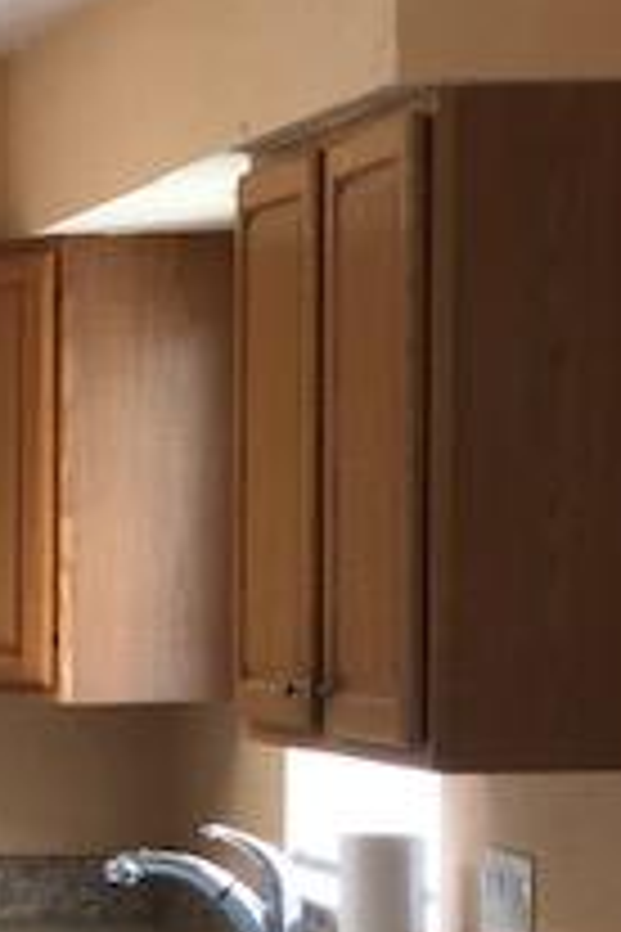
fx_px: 4321
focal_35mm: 167
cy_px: 914
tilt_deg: -4.3
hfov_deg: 7.8
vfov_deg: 12.2
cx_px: -747
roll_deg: +0.3
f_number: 2.4
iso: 100
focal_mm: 6
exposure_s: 1/40
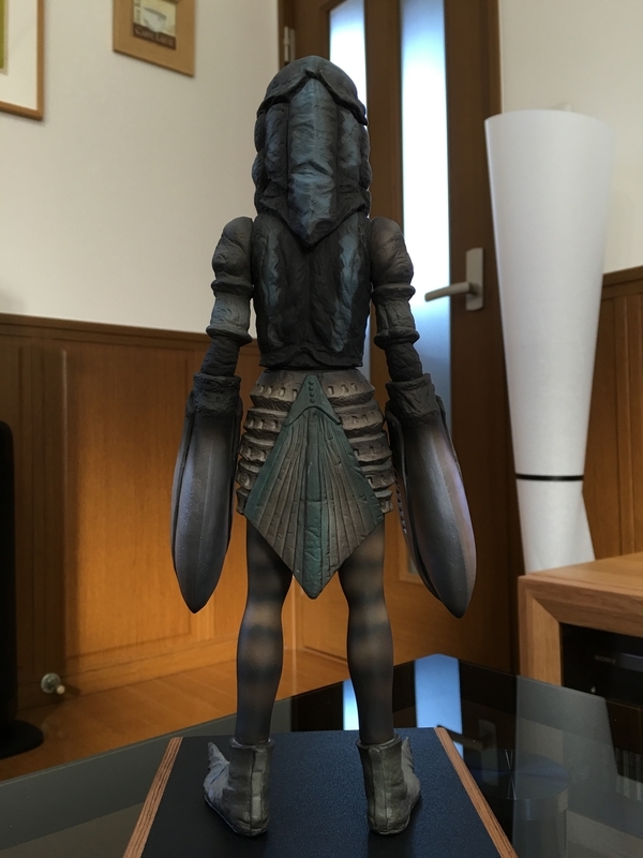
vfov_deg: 61.7
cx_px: 322
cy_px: 429
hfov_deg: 48.2
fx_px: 718
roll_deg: +1.4
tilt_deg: +2.5
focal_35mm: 29
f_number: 2.2
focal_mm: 4.15
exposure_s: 1/15
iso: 40
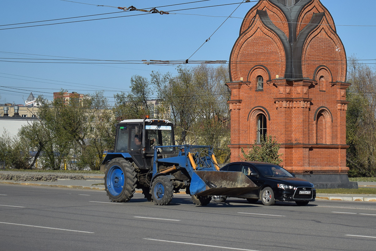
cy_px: 126
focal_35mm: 63
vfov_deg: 21.6
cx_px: 188
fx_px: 658
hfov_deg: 31.9
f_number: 8
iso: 200
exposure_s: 1/2000
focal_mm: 42
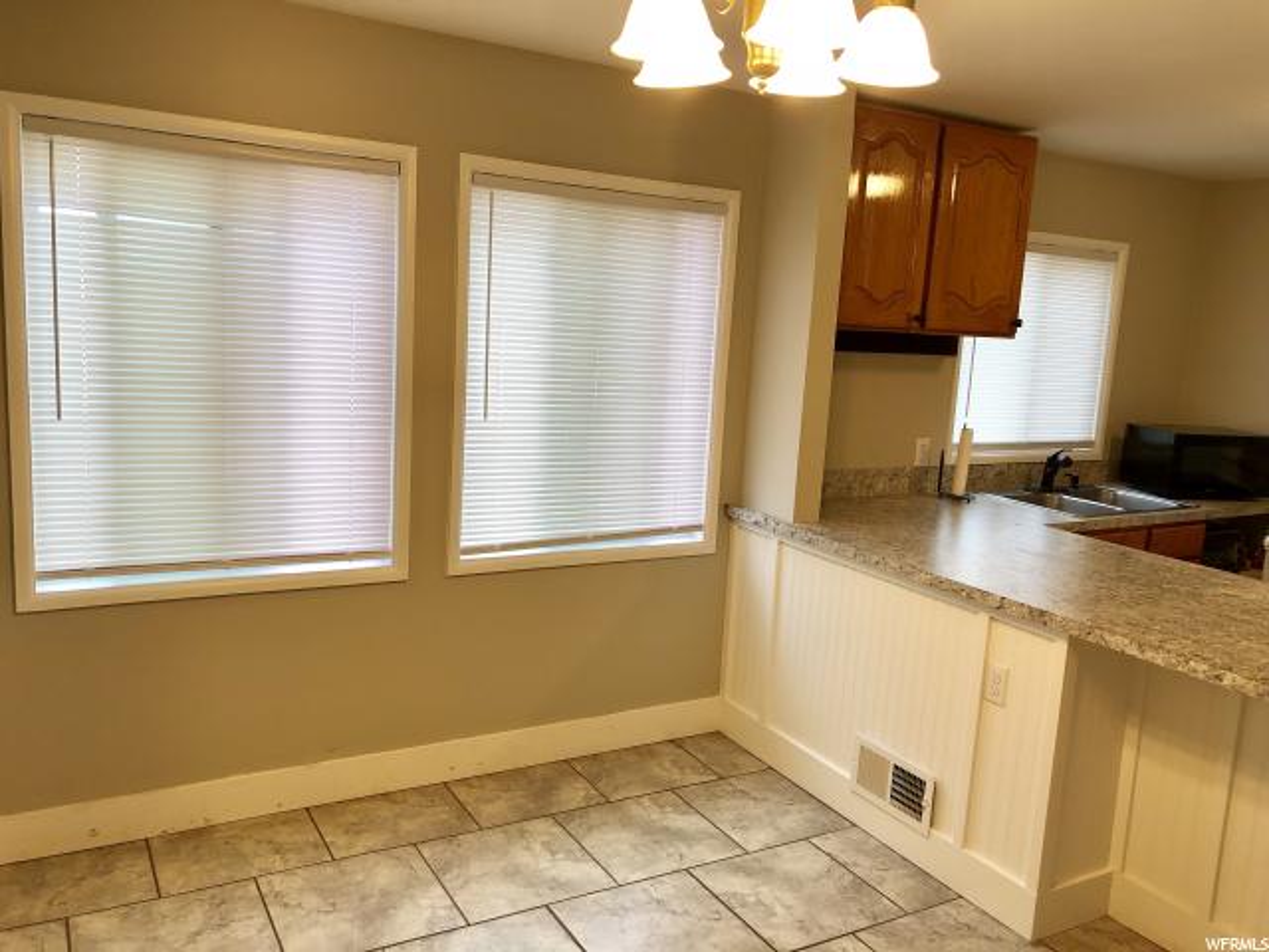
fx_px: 1026
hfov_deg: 63.4
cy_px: 476
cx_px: 634
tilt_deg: -9.8
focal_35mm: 28
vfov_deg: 49.7
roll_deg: -3.4
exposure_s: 1/30
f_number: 1.8
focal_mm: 4
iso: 20
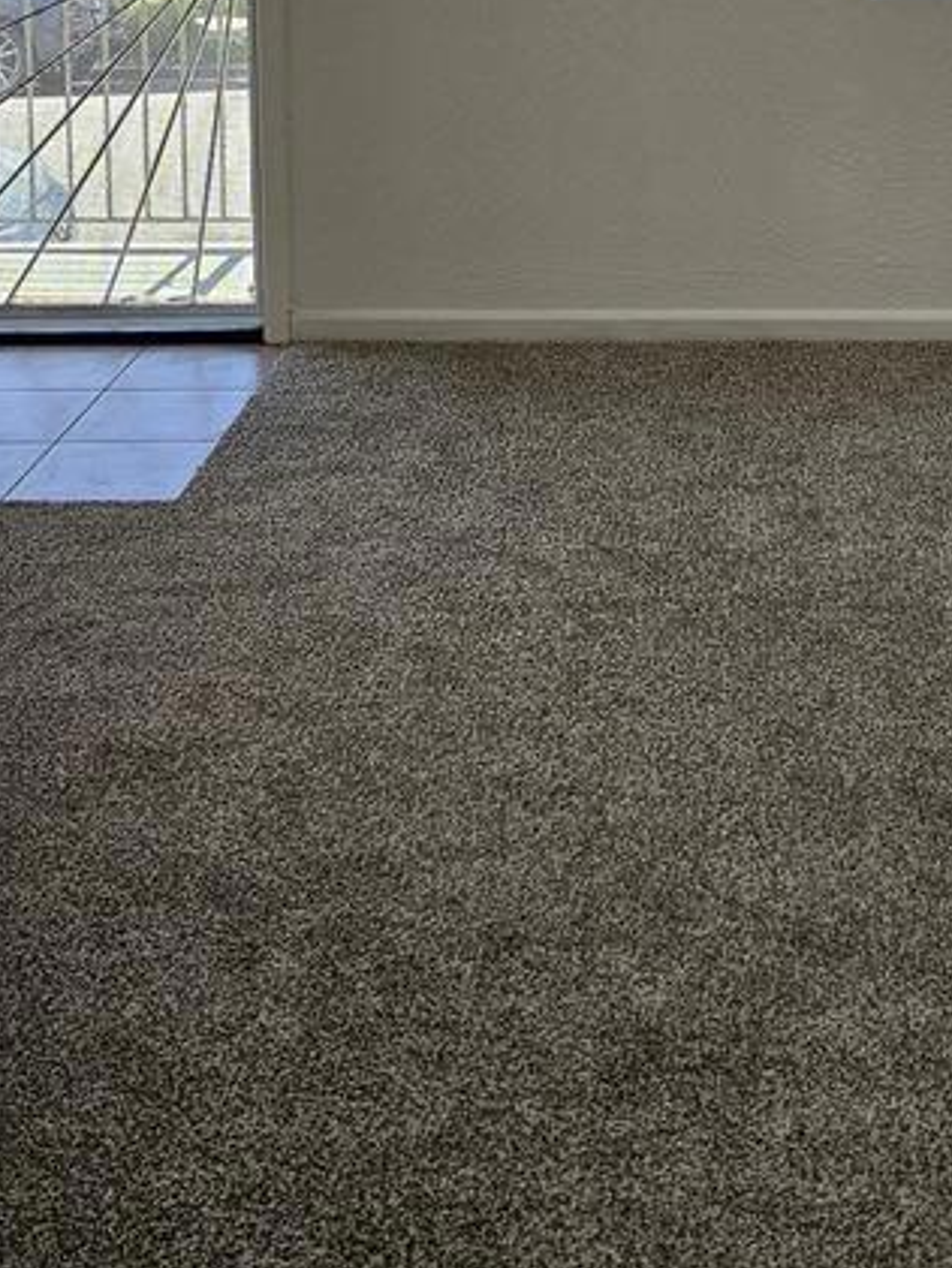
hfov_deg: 24.3
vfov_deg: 30.3
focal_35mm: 59
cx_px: 801
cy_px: -12
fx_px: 2162
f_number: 1.8
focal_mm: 5.4
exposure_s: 1/120
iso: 80
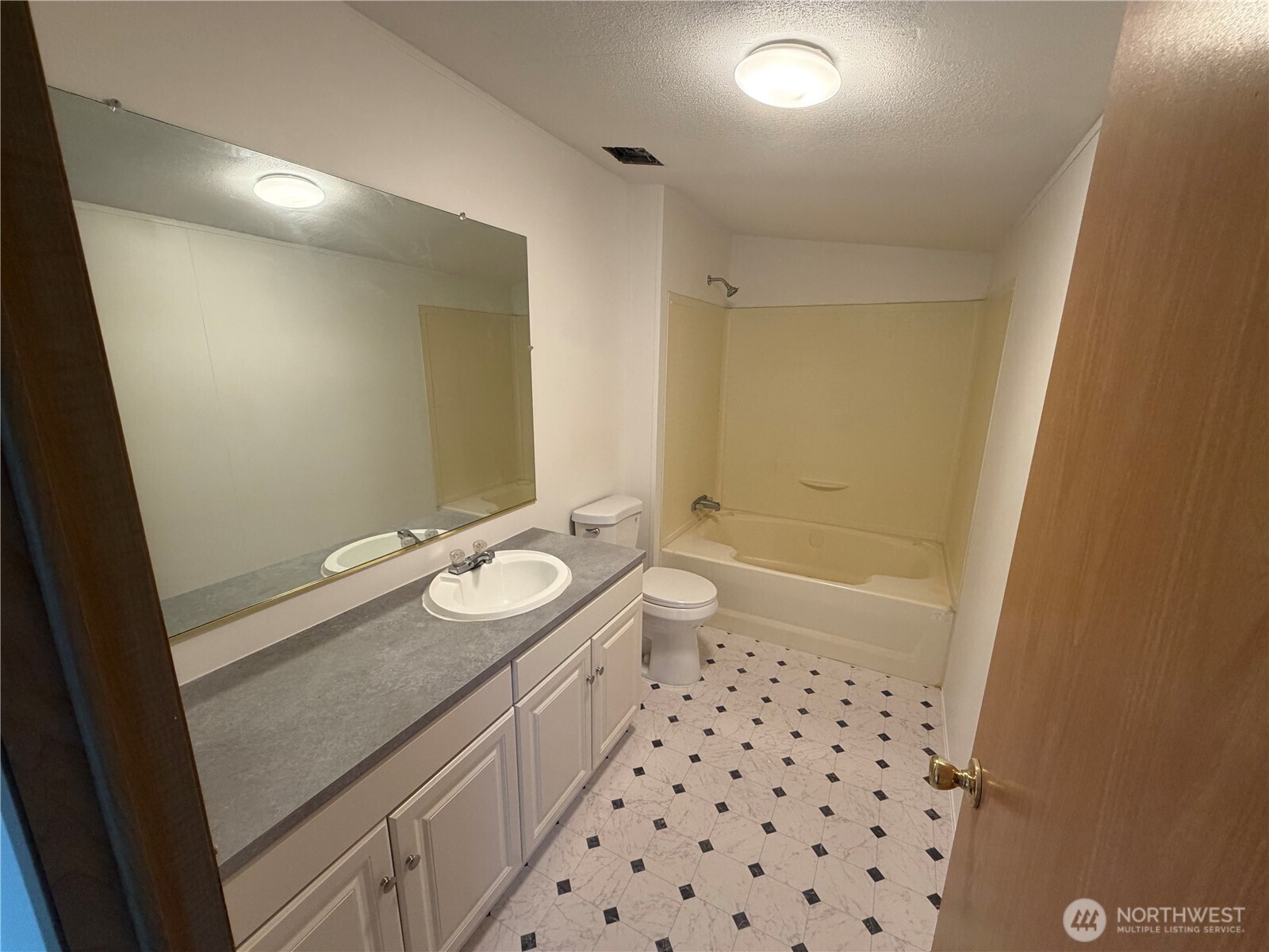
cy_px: 476
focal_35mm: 14
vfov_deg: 85.7
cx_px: 634
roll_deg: -0.4
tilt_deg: -13.6
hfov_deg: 102.1
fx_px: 513
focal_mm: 2.22
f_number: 2.2
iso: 250
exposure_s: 1/60
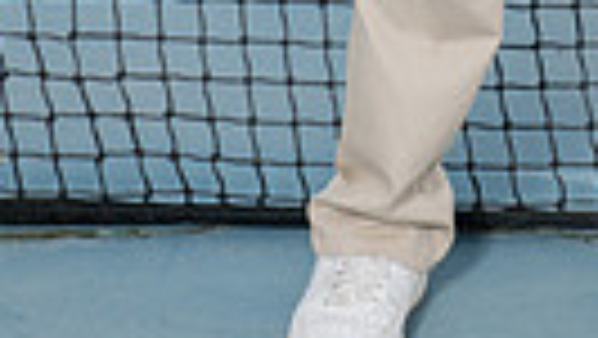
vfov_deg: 6.7
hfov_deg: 12.5
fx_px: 2697
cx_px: 625
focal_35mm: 170
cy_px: -527
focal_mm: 48
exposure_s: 1/250
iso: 100
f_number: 6.3
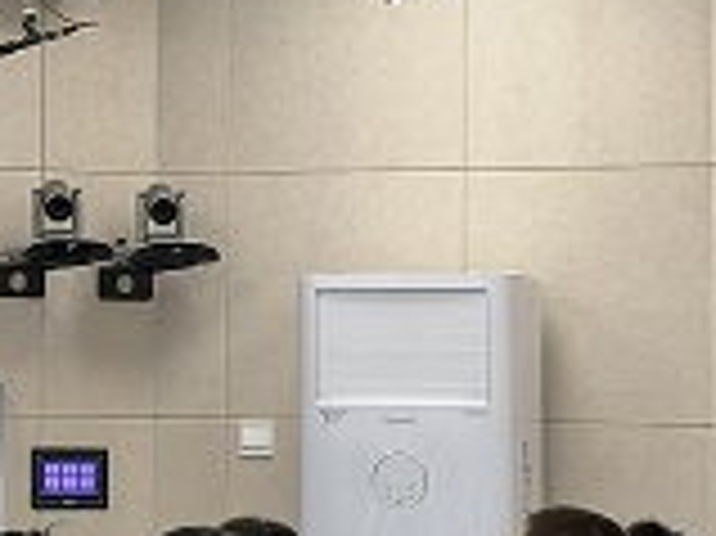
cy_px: 194
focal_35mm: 196
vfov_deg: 7.6
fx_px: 4051
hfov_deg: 9.8
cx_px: -351
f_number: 2
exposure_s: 1/100
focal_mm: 7.08
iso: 125
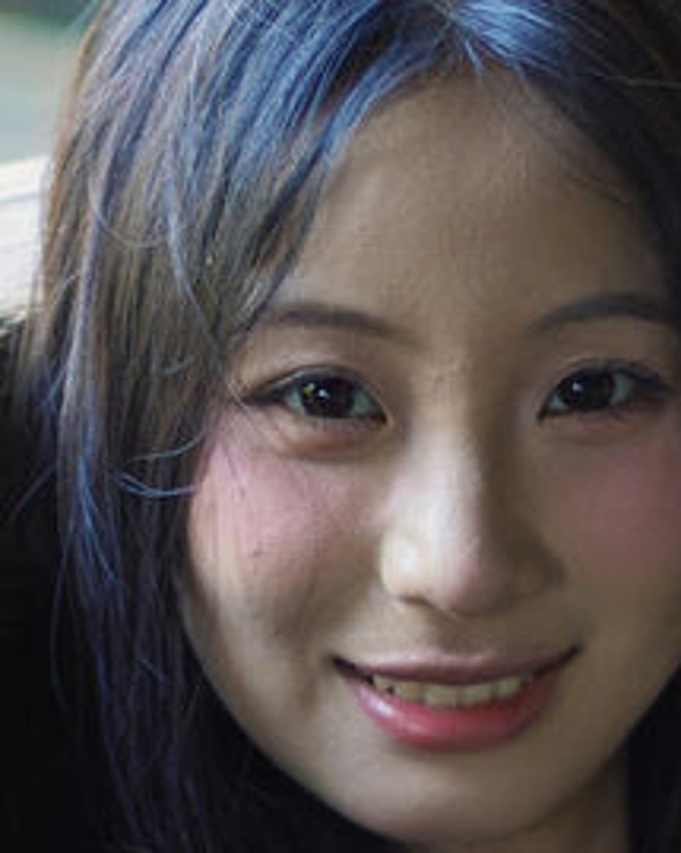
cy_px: 1229
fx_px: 6932
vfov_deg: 6.9
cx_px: 244
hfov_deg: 5.6
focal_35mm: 275
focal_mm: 50
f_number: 1.8
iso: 320
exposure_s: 1/250
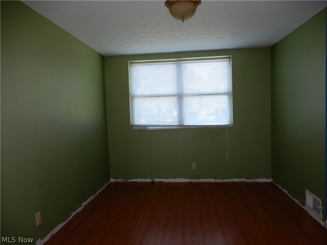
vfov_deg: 56.8
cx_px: 164
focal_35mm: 24
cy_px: 122
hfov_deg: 71.6
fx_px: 227
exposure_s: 1/30
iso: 140
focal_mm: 4.3
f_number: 3.4
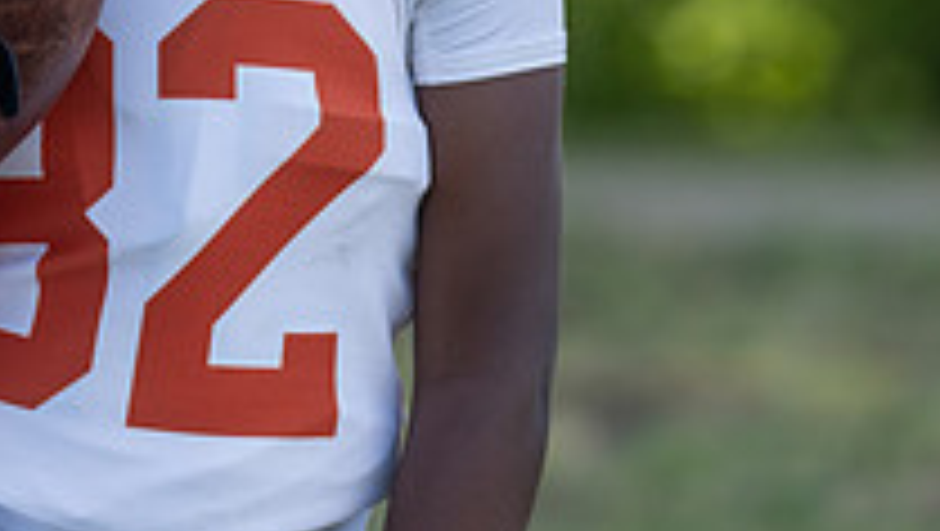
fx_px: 11127
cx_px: 124
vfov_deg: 2.7
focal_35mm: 446
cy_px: -224
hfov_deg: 4.8
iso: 125
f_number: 2.8
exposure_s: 1/400
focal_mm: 140
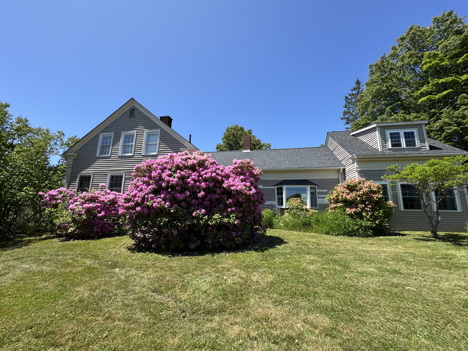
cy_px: 176
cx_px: 234
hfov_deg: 102.1
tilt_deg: +10.9
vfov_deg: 85.7
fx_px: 189
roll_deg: -1.4
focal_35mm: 14
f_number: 2.2
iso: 50
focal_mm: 2.22
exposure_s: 1/1020
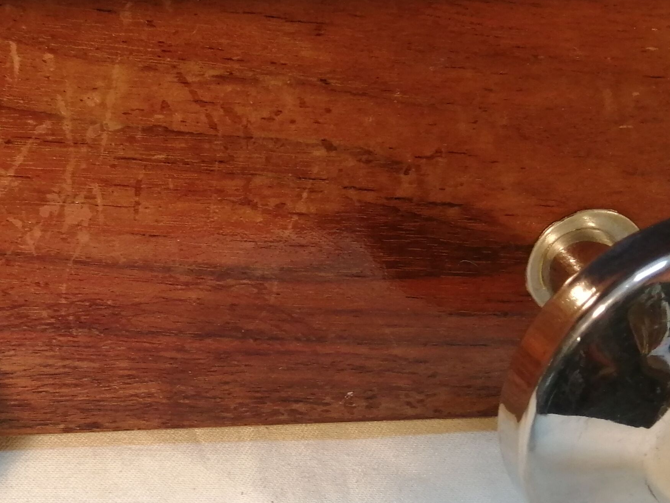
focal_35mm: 62
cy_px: 231
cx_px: 85
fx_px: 1200
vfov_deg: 23.6
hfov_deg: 30.0
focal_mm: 3.46
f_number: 1.8
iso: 100
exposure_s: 1/33.3
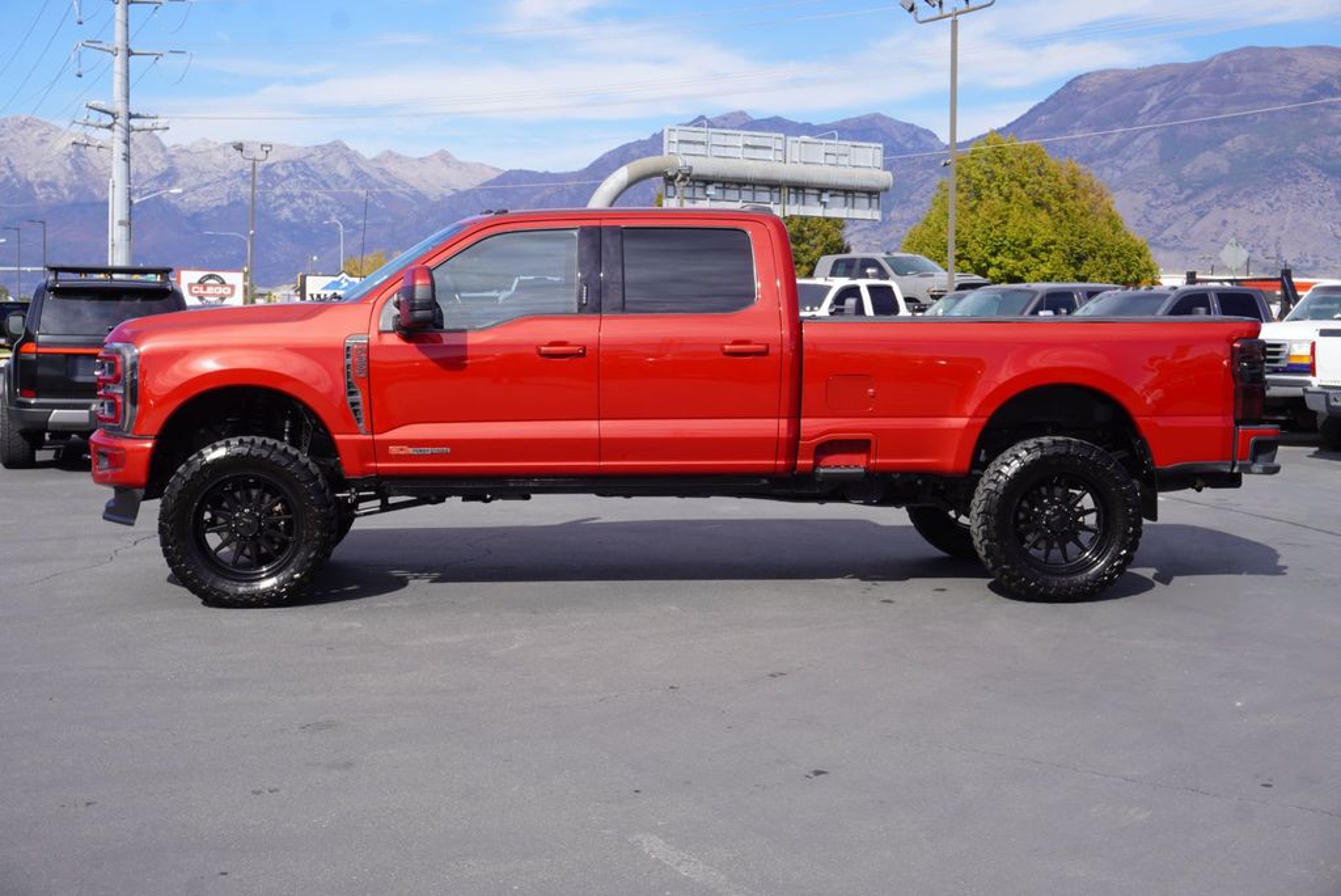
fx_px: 1901
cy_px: 448
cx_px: 670
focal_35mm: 51
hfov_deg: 38.9
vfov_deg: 26.5
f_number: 10
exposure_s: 1/125
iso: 100
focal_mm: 34
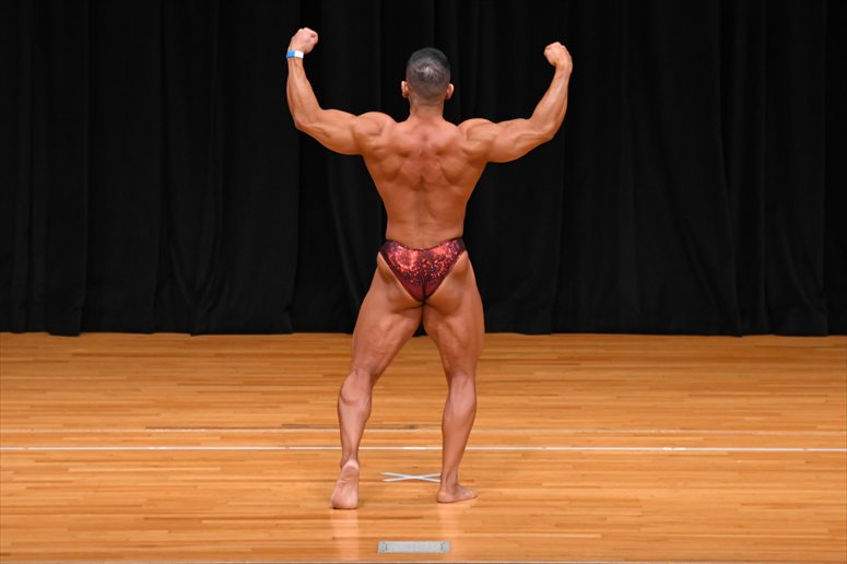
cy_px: 282
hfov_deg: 8.1
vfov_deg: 5.4
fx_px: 5997
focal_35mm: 255
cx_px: 424
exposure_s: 1/400
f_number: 5.6
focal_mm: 170
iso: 3200
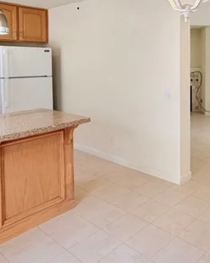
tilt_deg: -1.8
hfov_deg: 40.1
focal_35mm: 33
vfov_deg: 52.2
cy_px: 70
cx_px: 201
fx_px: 257
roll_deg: -0.3
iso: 100
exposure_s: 1/120
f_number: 2.2
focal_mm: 2.22
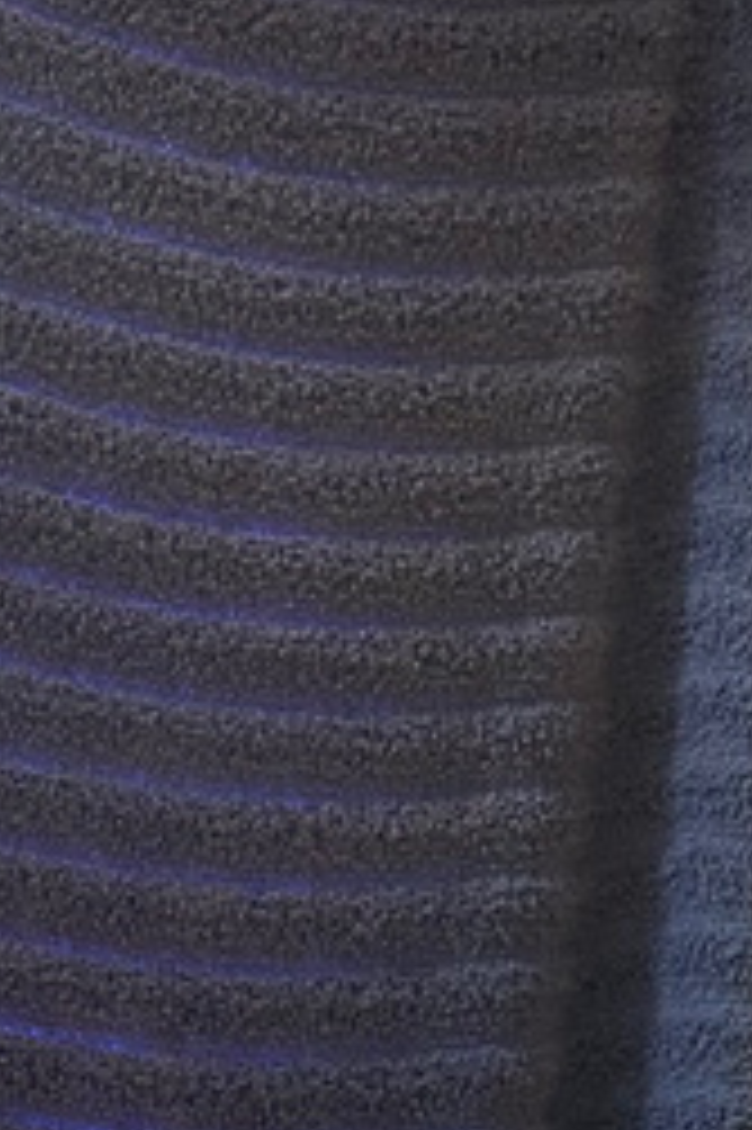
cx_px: 576
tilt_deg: -13.1
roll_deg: -1.6
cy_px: 2863
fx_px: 4800
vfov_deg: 11.0
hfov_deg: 8.9
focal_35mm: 153
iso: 250
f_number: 1.78
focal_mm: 6.76
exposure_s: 1/60
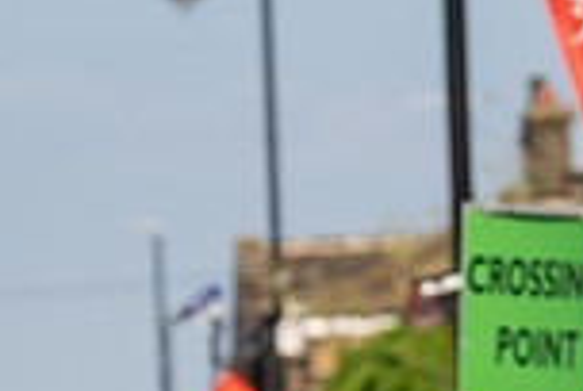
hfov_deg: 4.2
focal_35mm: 495
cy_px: 669
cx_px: 552
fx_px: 8032
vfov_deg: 2.8
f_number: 4
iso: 160
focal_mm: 130
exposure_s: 1/1000
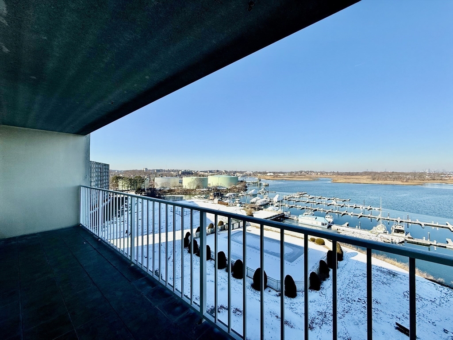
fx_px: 183
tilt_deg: +0.9
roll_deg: +0.0
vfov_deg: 85.7
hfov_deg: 102.1
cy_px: 170
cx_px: 226
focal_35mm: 14
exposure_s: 1/2611
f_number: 2.2
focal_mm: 2.22
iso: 50
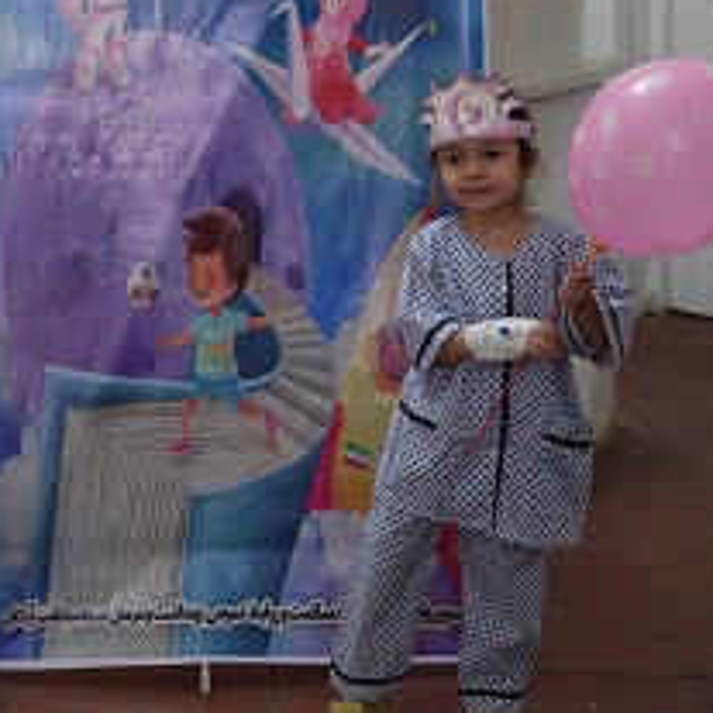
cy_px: 155
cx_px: 38
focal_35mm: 73
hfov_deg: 22.9
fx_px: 1701
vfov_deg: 23.4
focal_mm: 35
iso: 2500
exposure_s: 1/160
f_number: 4
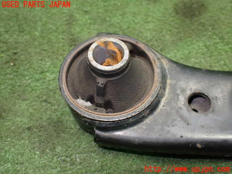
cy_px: 87
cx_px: 116
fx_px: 241
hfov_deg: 51.4
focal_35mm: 36
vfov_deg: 39.7
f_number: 2.5
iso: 800
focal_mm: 6.37
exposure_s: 1/100
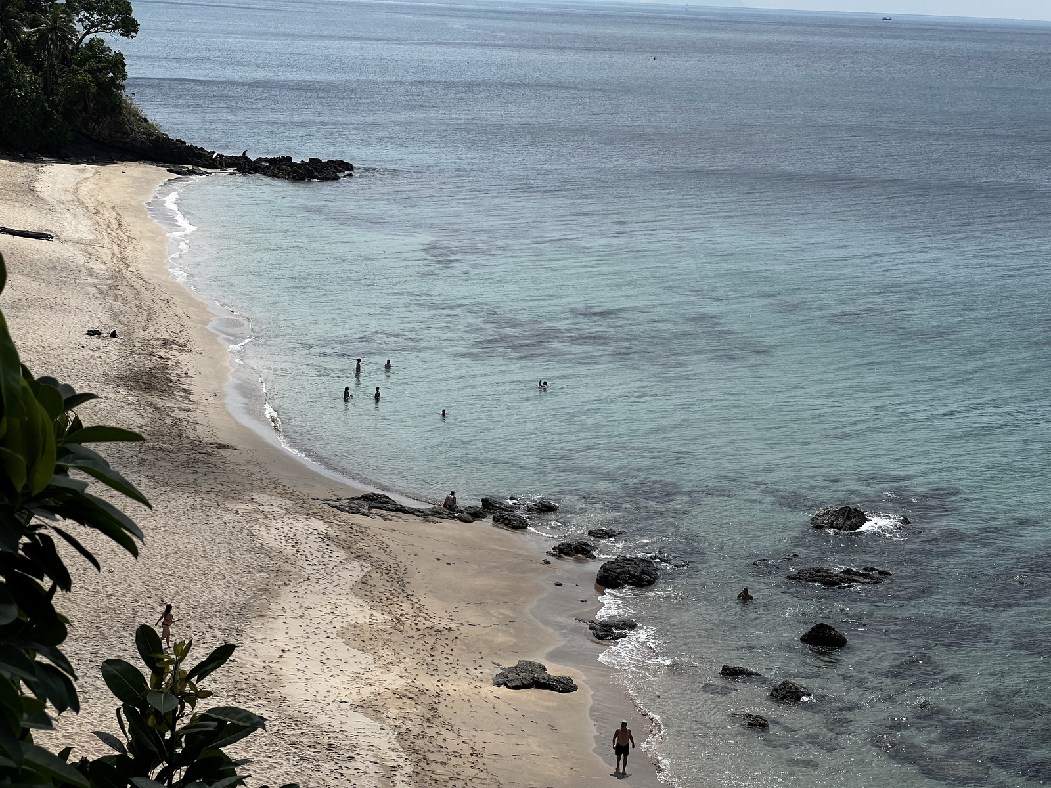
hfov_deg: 25.3
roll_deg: -2.6
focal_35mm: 77
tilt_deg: -10.0
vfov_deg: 19.1
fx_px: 2338
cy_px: 394
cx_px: 526
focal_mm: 9
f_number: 2.8
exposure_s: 1/1845
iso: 32
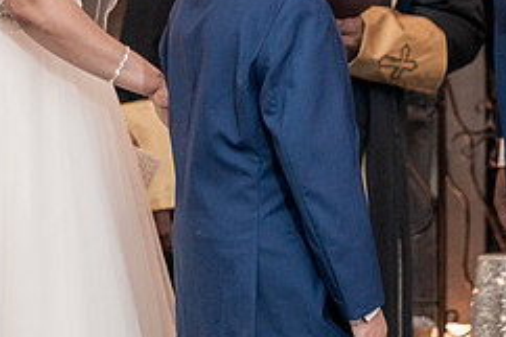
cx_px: 278
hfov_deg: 5.4
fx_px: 5365
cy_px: -55
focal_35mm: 382
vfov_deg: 3.6
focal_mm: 140
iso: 2000
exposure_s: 1/160
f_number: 2.8
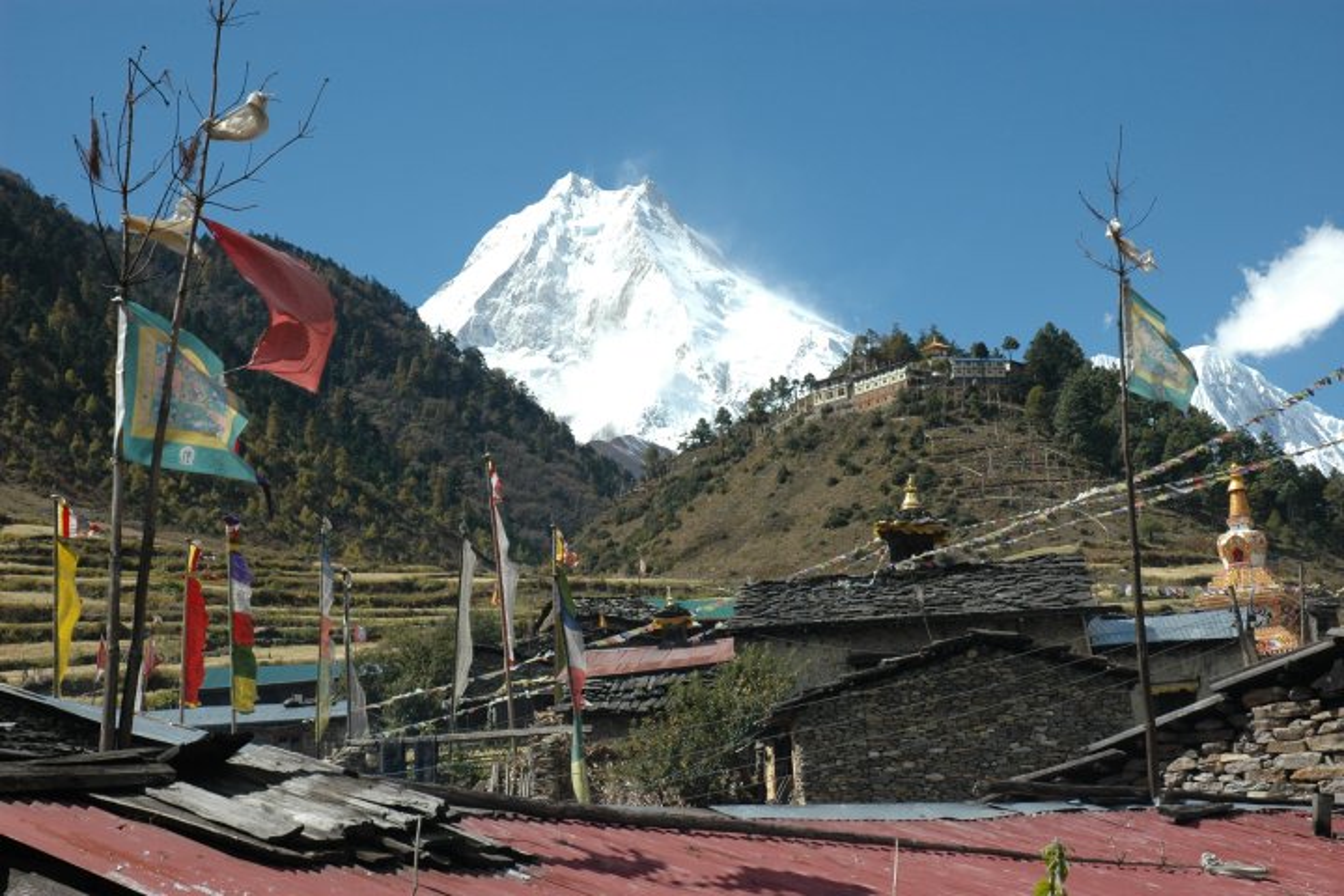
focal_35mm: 66
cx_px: 672
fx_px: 2464
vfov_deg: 20.6
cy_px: 448
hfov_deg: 30.5
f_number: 10
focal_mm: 44
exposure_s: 1/400
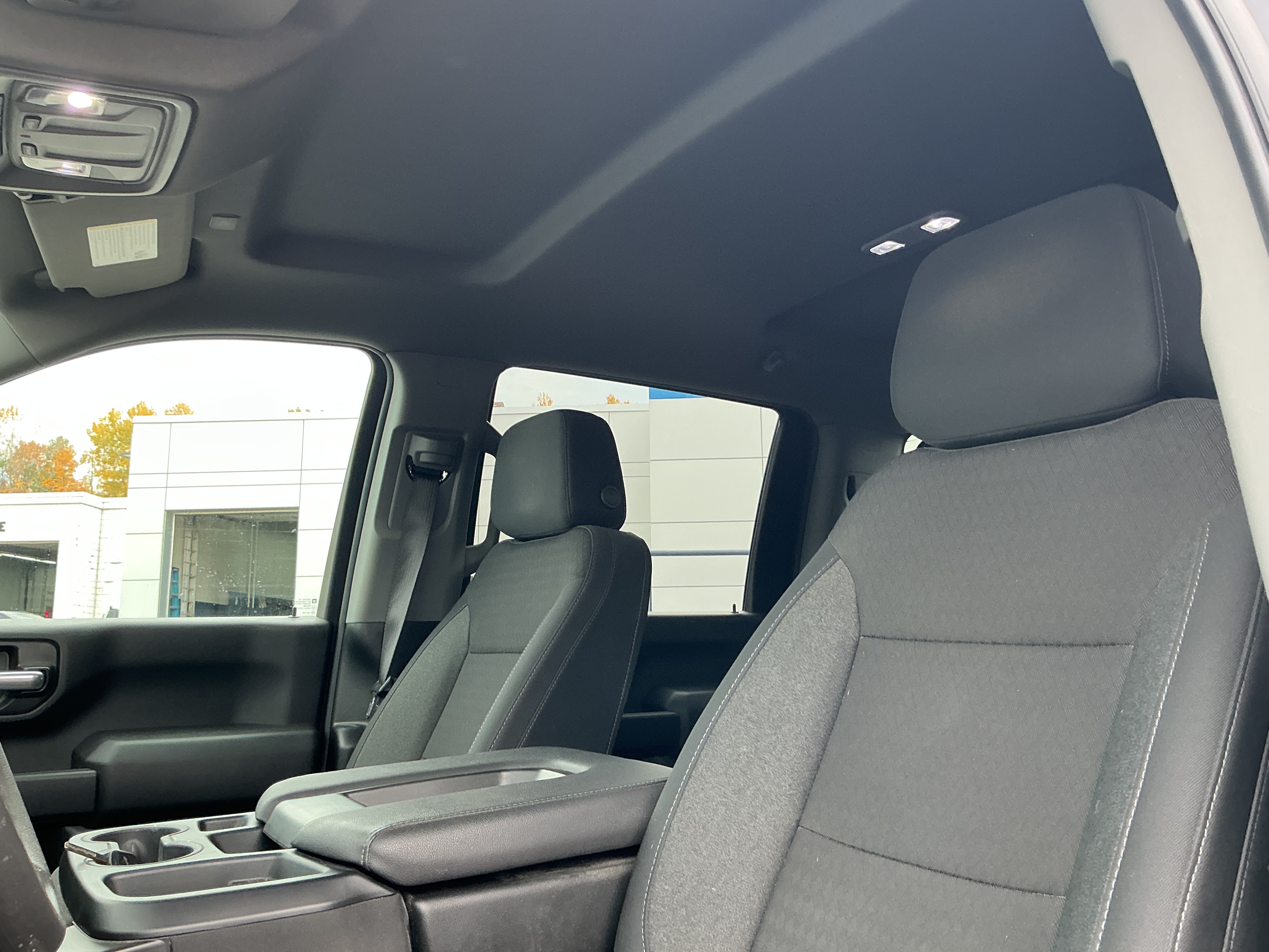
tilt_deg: +10.2
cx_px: 634
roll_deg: +1.1
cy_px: 476
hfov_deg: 61.7
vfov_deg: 48.2
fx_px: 1063
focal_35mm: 29
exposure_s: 1/60
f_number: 1.8
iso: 50
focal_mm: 3
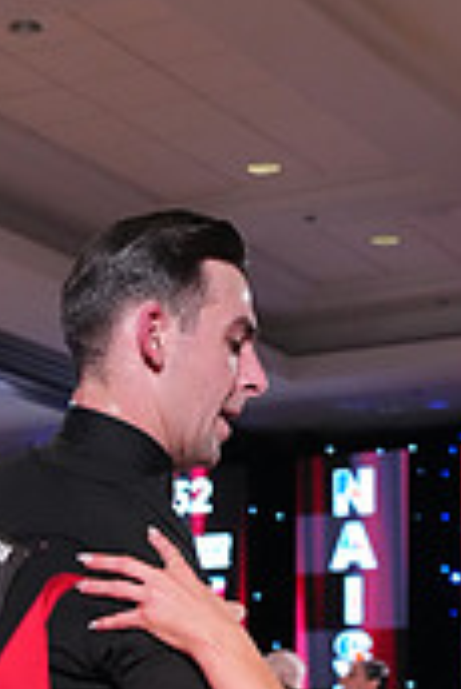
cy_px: 833
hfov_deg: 12.3
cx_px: 70
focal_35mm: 111
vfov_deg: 17.5
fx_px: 2128
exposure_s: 1/400
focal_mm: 33
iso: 5000
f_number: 5
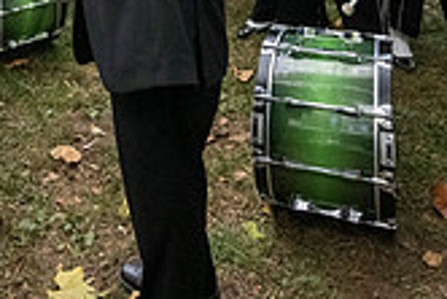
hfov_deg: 39.5
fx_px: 609
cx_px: 129
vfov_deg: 22.2
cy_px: -163
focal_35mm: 49
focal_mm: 14
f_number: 4
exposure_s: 1/4000
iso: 3200
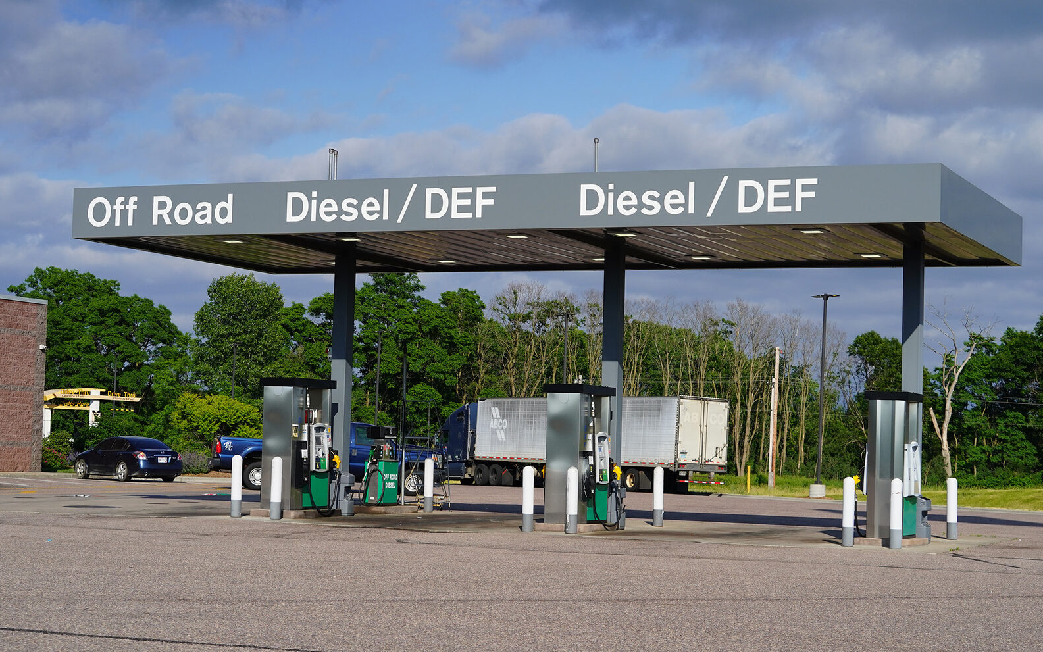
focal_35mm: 72
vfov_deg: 18.1
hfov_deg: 28.6
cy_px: 345
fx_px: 2047
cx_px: 522
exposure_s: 1/5000
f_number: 5.6
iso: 800
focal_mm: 70
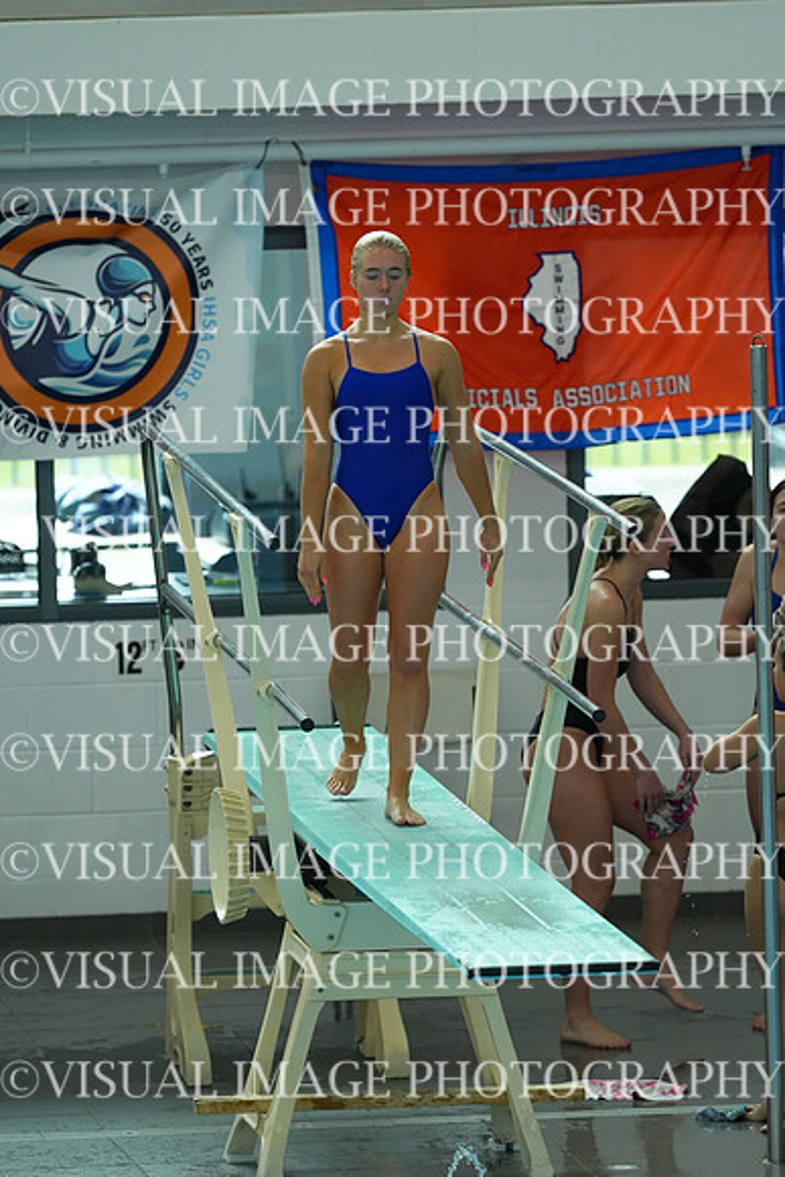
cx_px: 392
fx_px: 13075
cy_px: 588
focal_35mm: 400
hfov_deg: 3.4
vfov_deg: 5.2
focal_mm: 400
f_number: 4
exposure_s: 1/1600
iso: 4000
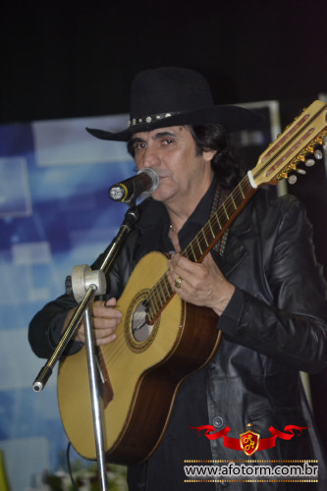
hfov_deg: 6.8
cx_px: 164
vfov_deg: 10.2
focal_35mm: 202
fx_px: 2761
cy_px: 246
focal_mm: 135
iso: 3200
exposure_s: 1/60
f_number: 5.6
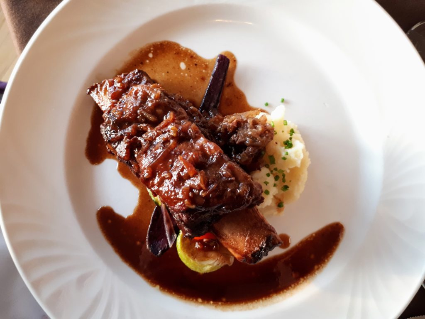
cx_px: 212
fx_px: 331
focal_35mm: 27
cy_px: 160
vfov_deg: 51.4
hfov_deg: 65.3
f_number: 1.9
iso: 160
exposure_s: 1/25
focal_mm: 3.6
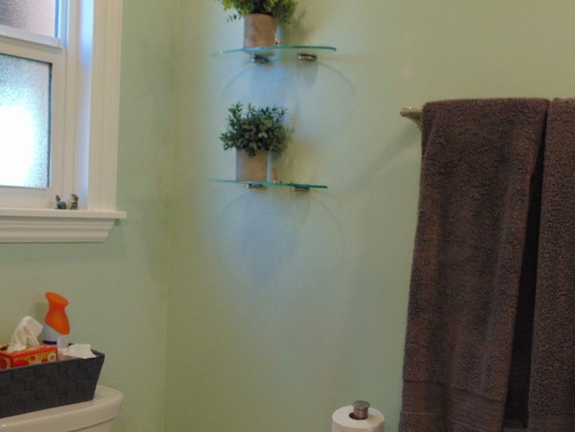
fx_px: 764
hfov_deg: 40.7
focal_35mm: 46
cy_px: 290
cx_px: 382
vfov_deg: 31.3
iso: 160
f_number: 3.1
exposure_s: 1/30
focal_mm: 5.4
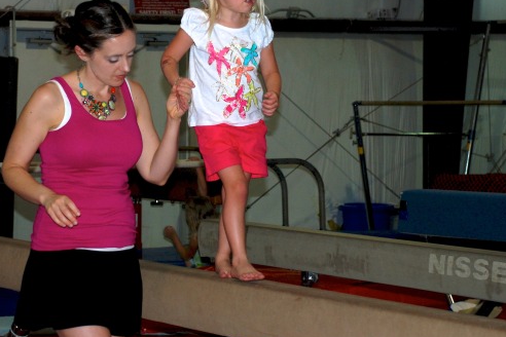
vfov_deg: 10.8
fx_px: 1785
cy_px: 130
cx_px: 197
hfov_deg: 16.1
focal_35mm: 127
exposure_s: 1/60
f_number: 5
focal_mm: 52
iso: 250
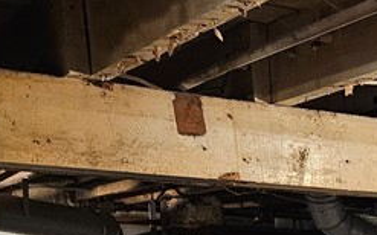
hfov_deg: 16.8
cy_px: 452
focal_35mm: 101
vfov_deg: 11.7
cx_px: 690
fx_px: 1037
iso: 640
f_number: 1.8
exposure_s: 1/40
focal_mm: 5.4
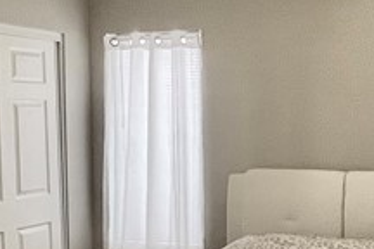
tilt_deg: -3.1
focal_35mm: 64
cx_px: 360
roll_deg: +0.5
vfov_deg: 21.2
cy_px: 163
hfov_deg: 29.6
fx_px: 665
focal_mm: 1.57
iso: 250
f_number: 1.8
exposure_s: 1/60
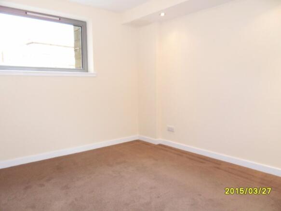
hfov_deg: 71.6
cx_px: 140
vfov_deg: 56.8
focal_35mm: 24
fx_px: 195
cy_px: 106
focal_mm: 4.2
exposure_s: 1/30
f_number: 3.3
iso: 200
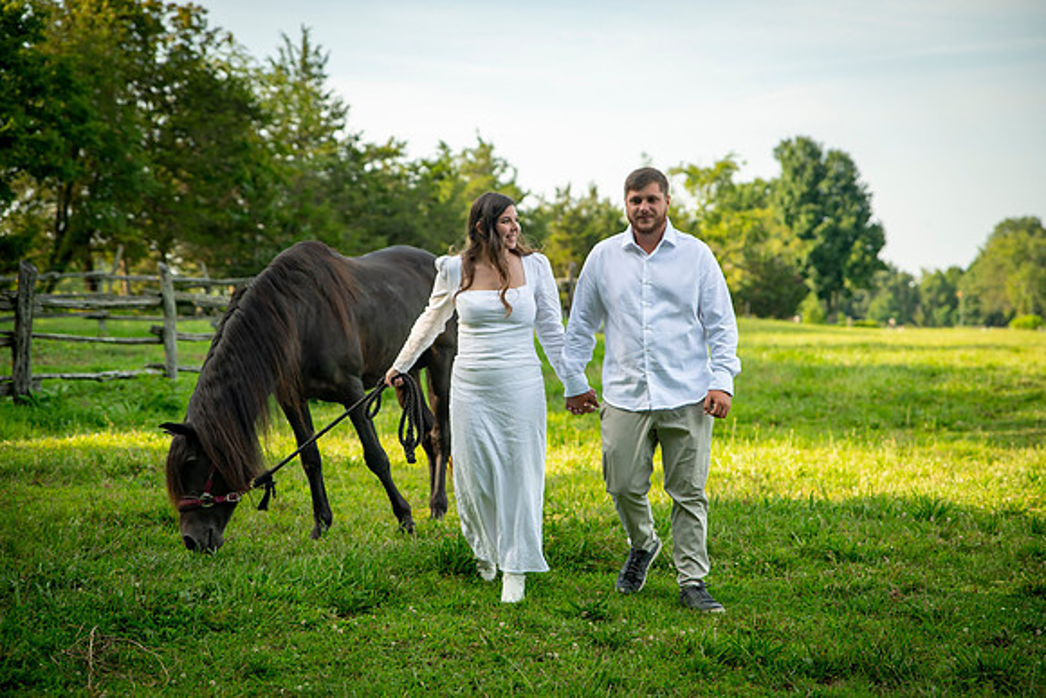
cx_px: 524
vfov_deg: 17.4
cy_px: 342
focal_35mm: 79
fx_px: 2282
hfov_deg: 25.8
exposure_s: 1/2500
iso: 400
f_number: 2.8
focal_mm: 70
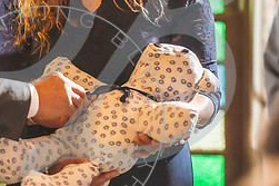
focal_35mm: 507
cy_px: 27
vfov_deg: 2.7
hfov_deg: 4.1
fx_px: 3927
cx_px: 88
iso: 1000
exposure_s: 1/200
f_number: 2.8
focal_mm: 200
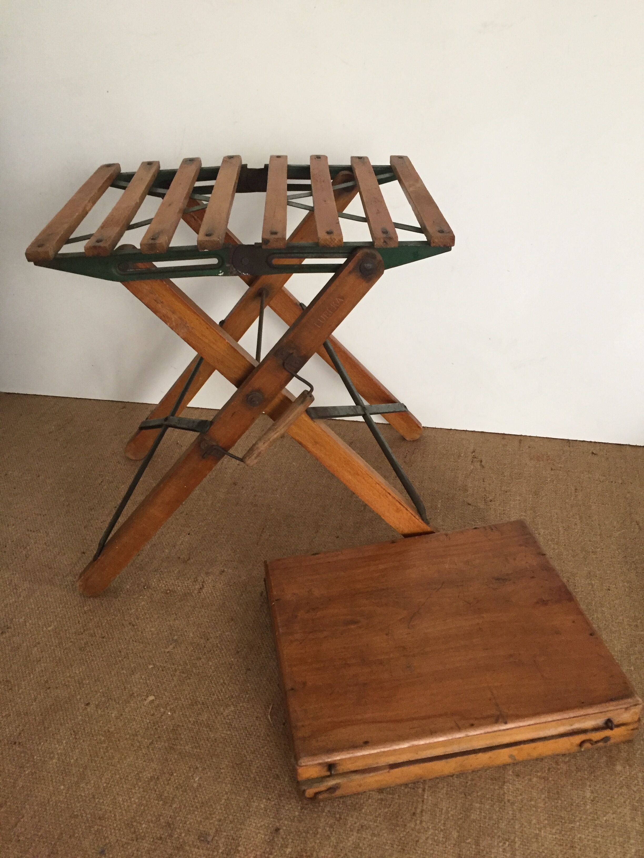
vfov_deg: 61.7
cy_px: 429
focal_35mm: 29
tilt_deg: -31.9
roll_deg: +2.8
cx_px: 322
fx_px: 719
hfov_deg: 48.2
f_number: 2.2
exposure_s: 1/33
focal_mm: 4.15
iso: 250
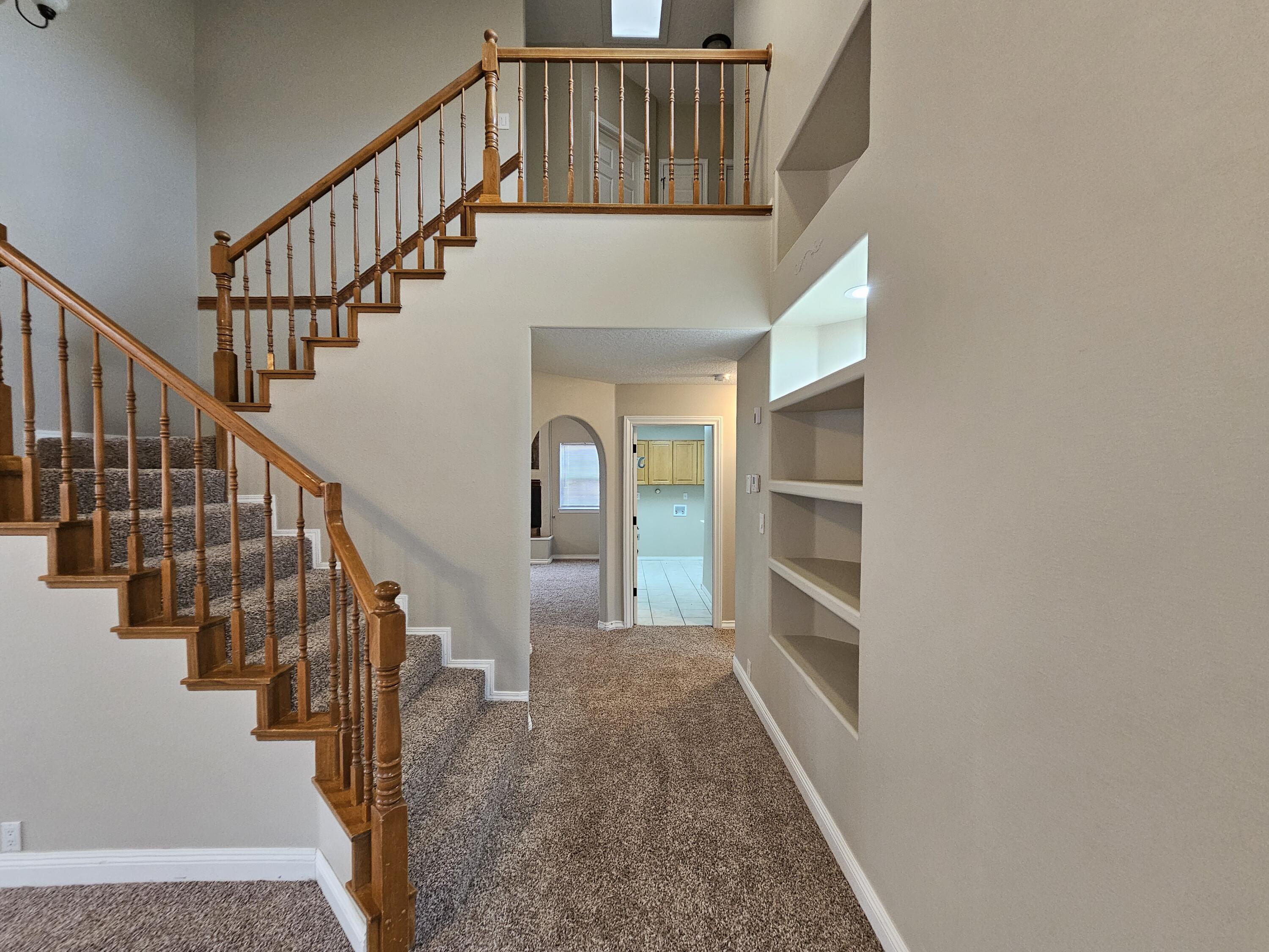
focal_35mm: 13
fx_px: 477
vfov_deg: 89.9
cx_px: 634
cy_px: 476
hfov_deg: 106.2
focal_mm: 2.2
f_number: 2.2
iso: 320
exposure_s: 1/40
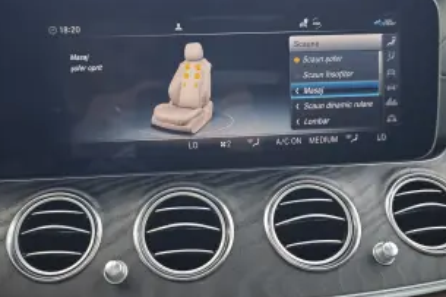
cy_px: 136
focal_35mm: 43
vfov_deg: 31.1
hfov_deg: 45.4
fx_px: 532
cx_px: 215
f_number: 1.4
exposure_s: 1/100
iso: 64
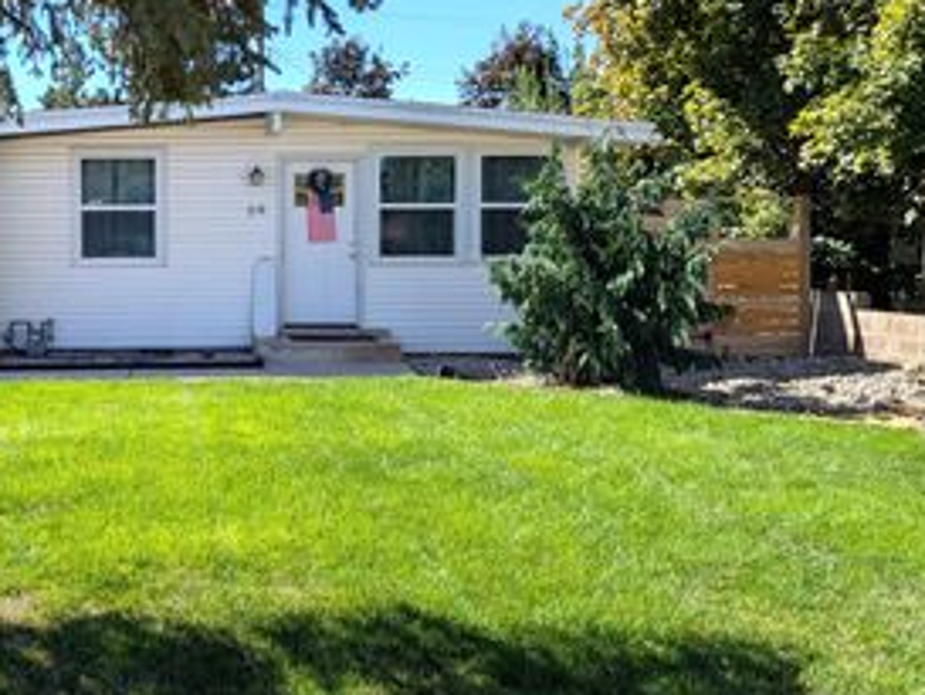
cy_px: 281
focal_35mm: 44
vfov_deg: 32.8
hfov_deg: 40.8
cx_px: 163
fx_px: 1176
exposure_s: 1/1795
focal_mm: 6.81
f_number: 1.85
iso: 46
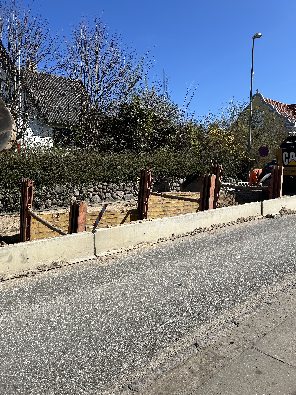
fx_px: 296
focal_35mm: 26
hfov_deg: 53.1
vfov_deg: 67.3
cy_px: 198
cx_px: 148
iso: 50
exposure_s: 1/4274
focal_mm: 5.7
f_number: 1.5
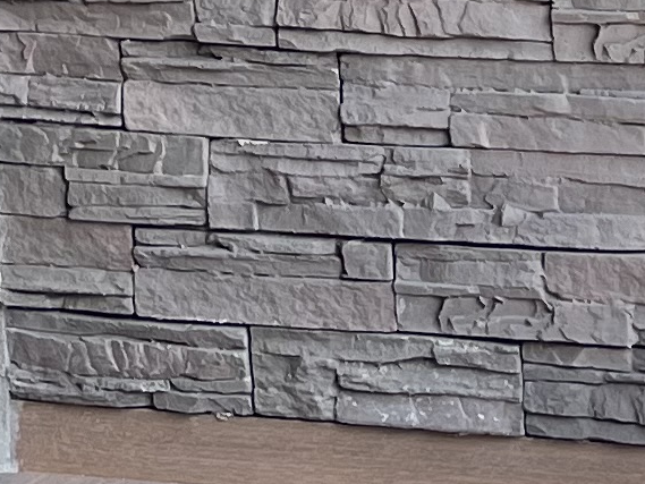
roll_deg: +2.7
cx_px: -559
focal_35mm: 177
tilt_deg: +4.2
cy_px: -702
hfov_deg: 10.4
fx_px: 3299
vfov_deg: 7.8
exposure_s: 1/410
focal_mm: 5.1
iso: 32
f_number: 1.6
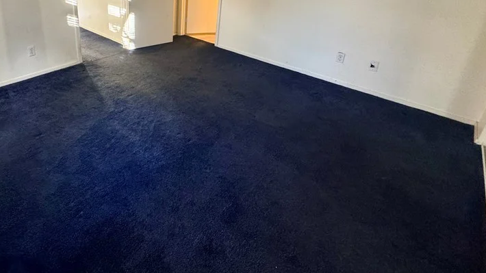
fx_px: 283
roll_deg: -1.1
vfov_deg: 47.8
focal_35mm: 22
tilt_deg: -18.9
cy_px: 44
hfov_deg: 78.4
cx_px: 159
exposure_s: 1/60
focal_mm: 2.22
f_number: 2.2
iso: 500
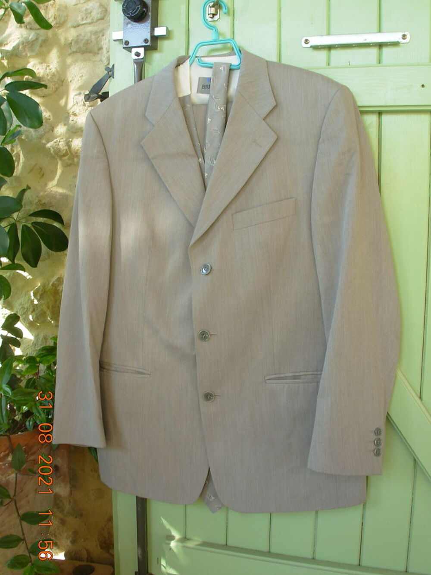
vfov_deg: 49.0
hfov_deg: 37.7
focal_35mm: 38
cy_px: 288
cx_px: 216
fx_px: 631
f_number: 4.9
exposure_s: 1/34.9
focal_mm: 6.3
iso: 50
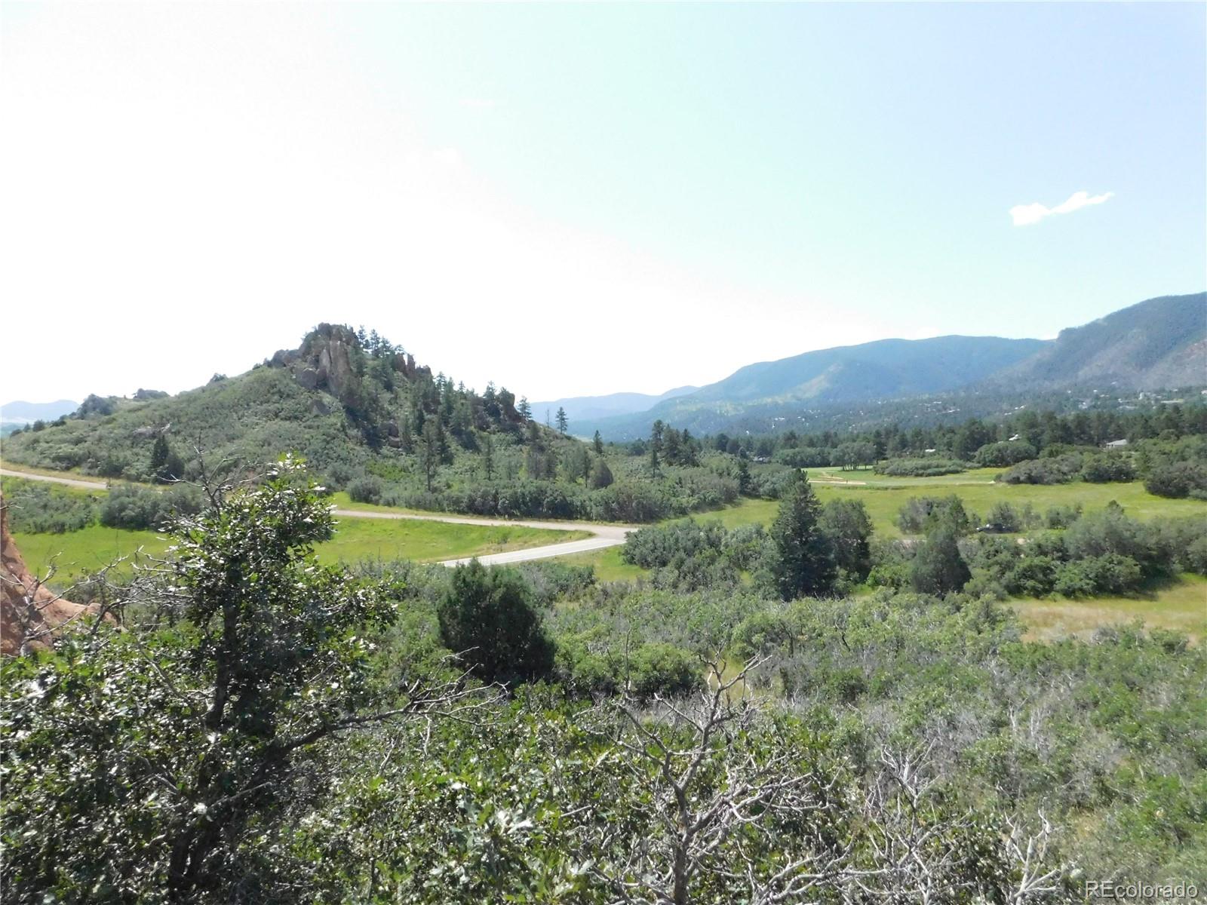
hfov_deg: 73.9
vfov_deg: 58.9
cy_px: 452
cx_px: 604
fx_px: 802
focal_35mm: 23
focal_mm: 4
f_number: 6
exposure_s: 1/1500
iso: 800
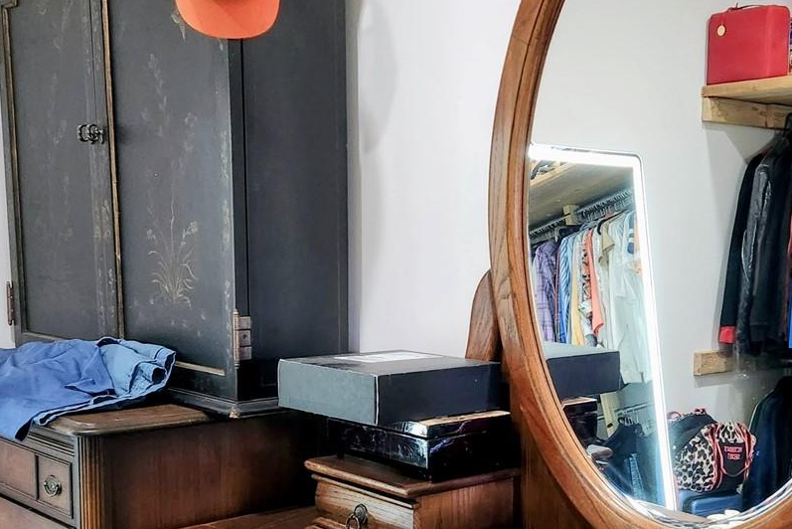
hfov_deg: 40.5
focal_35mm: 48
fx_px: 1056
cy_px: 356
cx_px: 537
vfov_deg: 27.9
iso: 640
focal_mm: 5.4
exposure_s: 1/120
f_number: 1.8
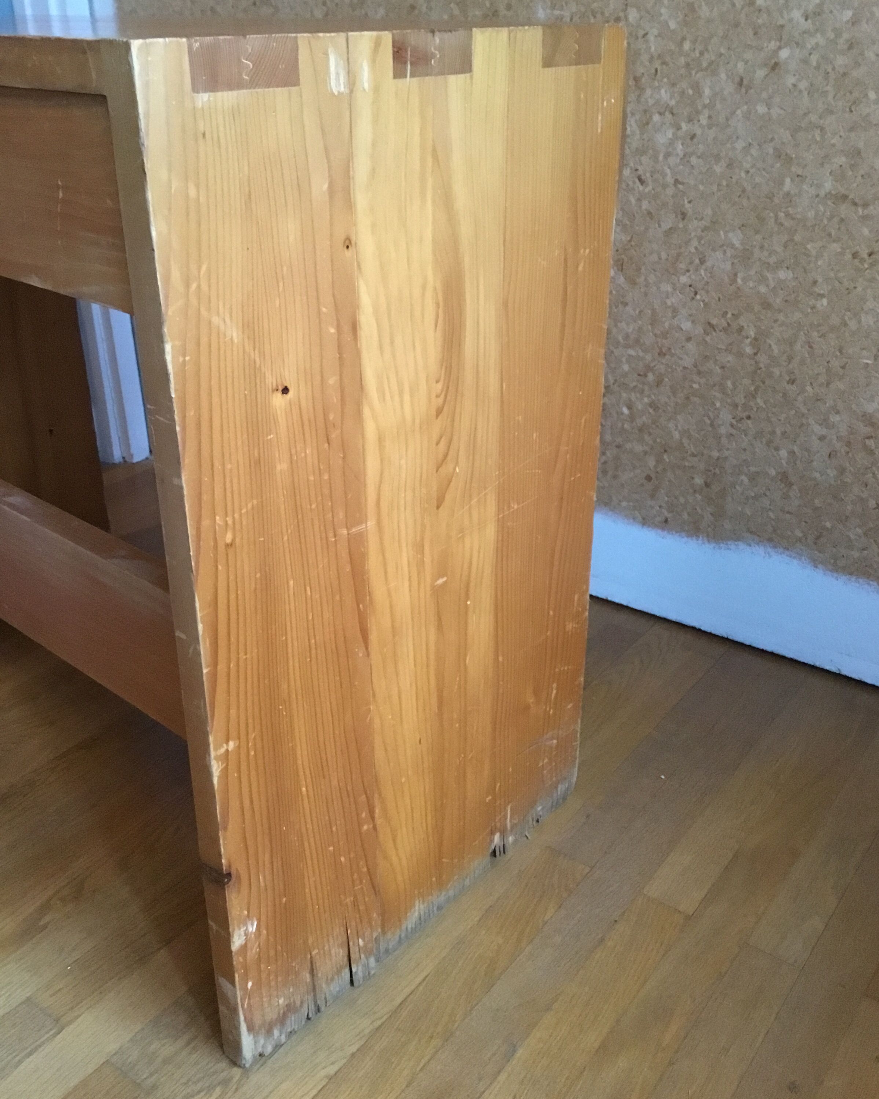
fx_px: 1073
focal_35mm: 33
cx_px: 449
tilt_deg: -24.8
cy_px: 504
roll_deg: +0.2
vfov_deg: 54.2
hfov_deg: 44.5
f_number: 2.4
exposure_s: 1/17
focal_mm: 3.3
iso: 250
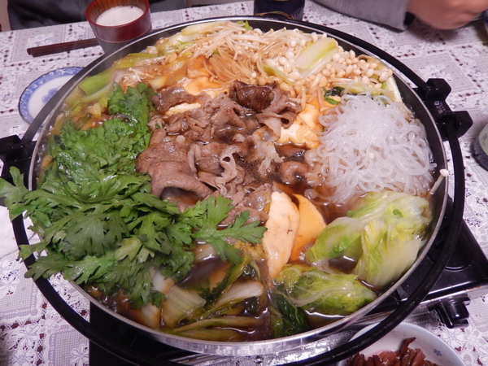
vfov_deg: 54.9
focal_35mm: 25
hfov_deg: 69.4
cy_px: 183
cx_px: 244
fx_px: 352
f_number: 3.4
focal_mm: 4.5
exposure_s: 1/30
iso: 360
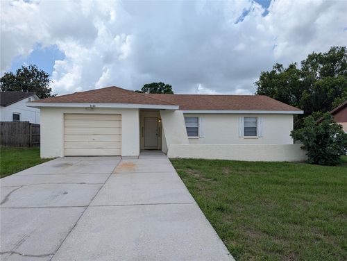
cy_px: 130
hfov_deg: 71.5
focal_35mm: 24
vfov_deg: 56.9
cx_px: 174
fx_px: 241
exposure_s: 1/1314
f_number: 1.68
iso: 21
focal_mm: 6.9
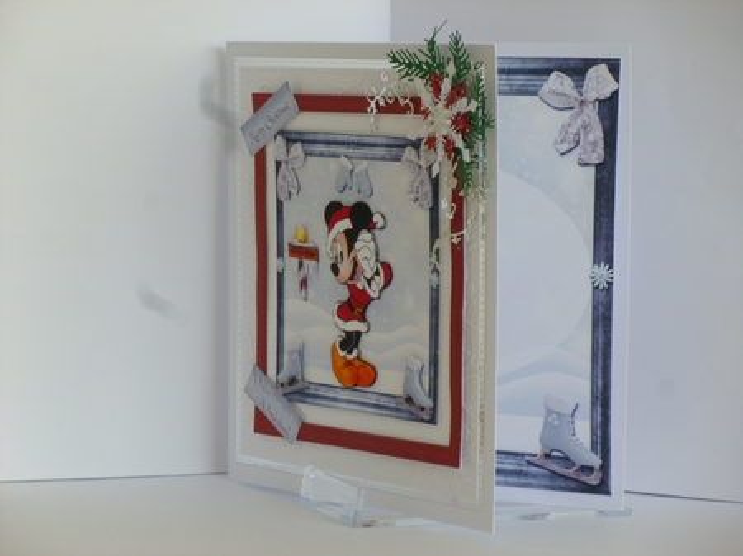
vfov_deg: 9.3
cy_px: 278
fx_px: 3432
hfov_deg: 12.4
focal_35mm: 160
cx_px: 372
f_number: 5.8
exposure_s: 1/40
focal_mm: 28.6
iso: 100
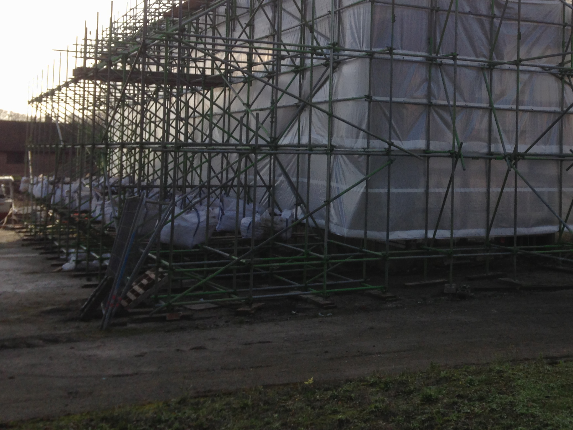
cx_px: 425
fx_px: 861
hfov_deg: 36.0
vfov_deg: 27.8
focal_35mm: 52
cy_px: 123
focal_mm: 4.13
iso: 50
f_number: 2.4
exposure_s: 1/775
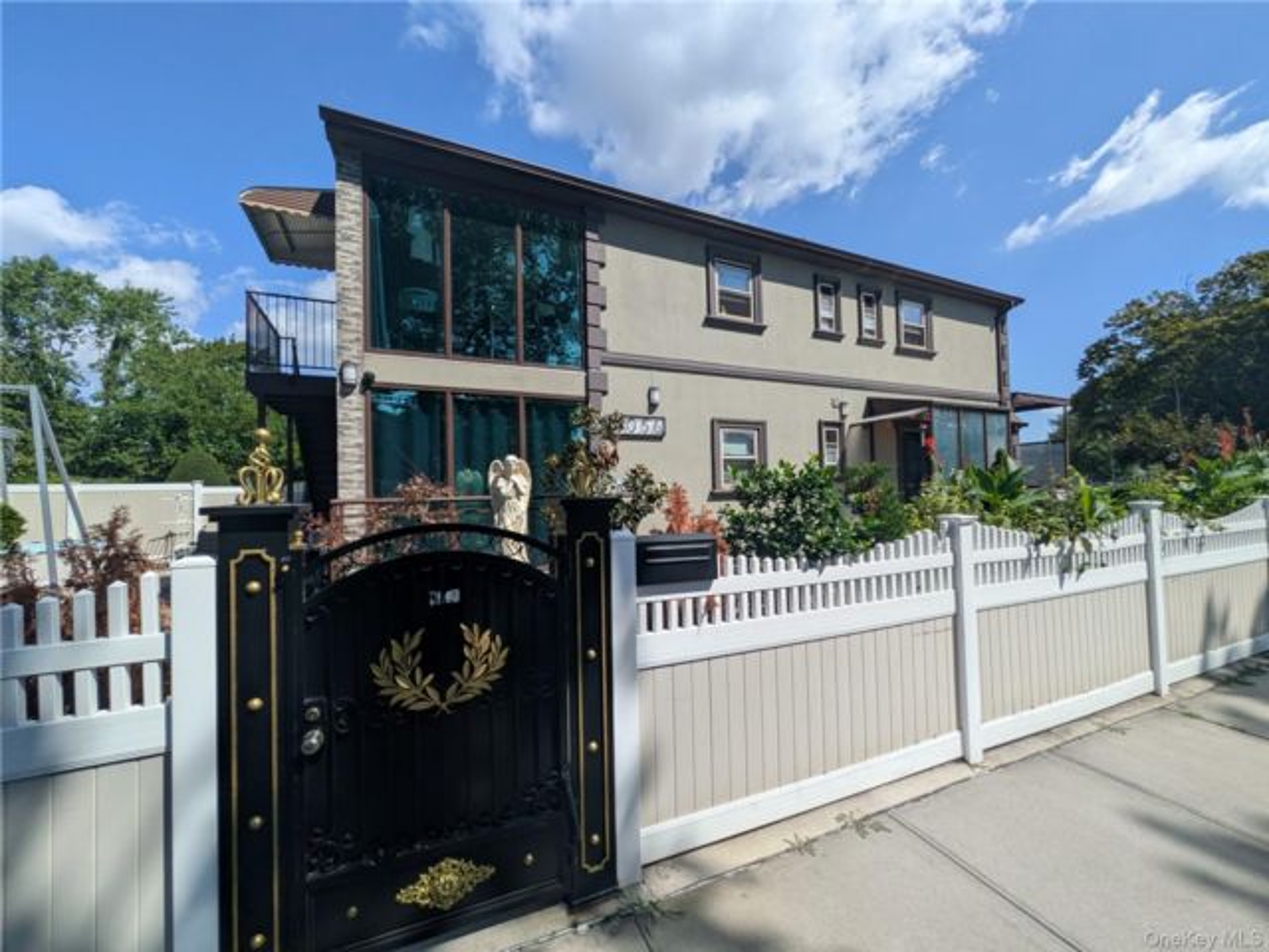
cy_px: 476
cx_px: 634
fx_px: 513
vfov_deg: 85.7
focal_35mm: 14
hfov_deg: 102.1
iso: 51
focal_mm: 1.83
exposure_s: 1/2004
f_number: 2.2
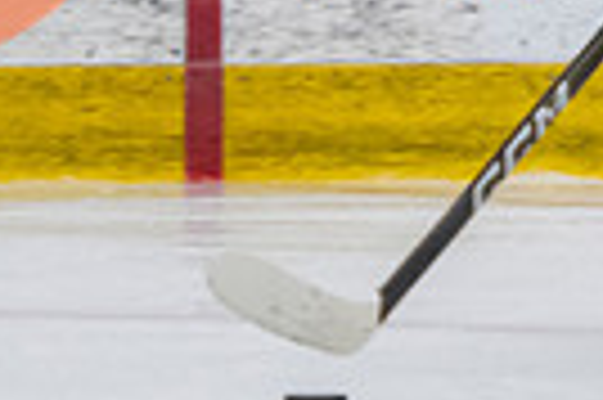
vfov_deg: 1.1
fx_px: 20878
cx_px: 1035
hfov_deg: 1.7
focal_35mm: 1248
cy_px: -115
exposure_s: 1/640
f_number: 3.2
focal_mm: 135
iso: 2000
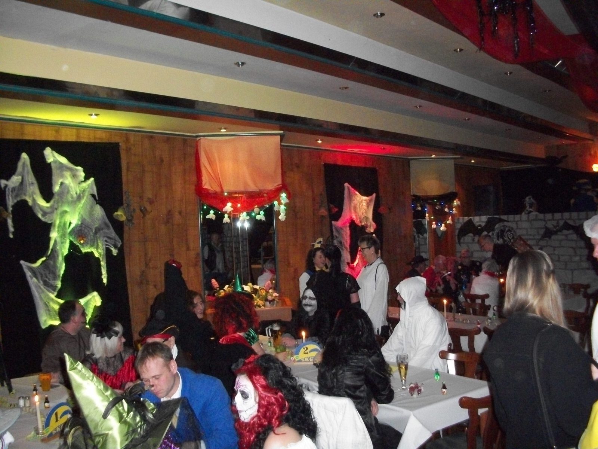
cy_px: 224
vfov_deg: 40.7
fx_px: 605
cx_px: 299
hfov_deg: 52.6
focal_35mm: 35
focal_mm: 6.3
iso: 640
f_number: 3.1
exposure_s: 1/60
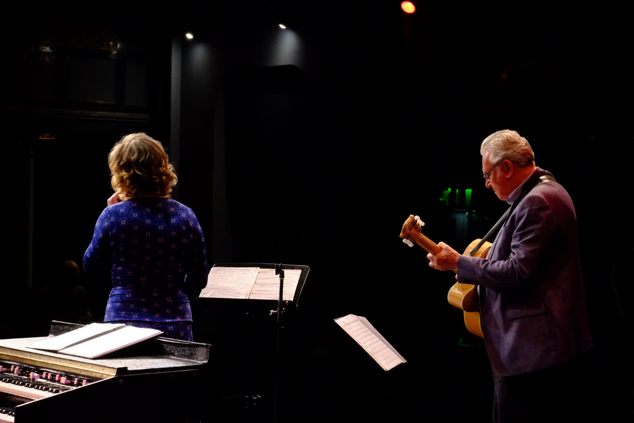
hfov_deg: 24.5
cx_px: 317
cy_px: 212
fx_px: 1462
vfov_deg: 16.5
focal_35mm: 83
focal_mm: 55
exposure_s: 1/125
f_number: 6.4
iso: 6400
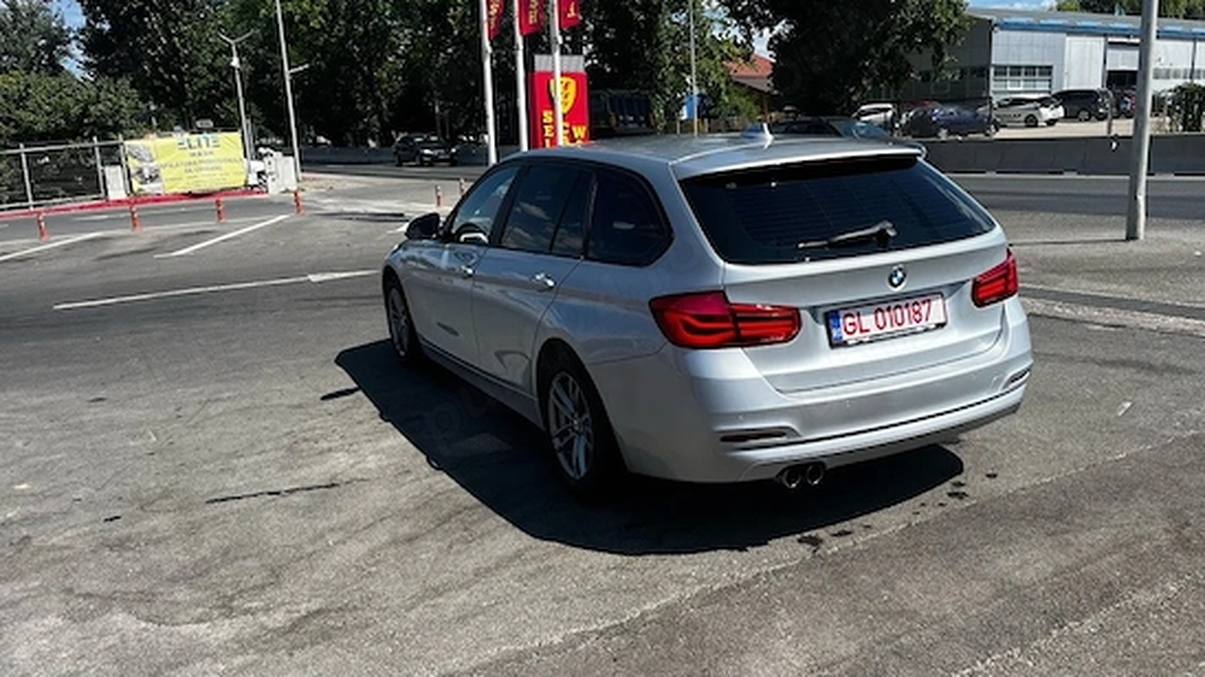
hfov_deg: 62.6
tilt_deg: -12.5
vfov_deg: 37.8
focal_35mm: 31
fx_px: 990
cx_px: 649
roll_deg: +2.4
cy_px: 347
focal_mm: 5.1
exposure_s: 1/2899
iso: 50
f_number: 1.6
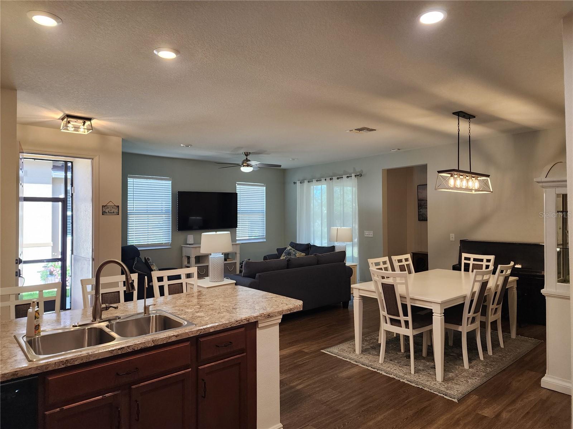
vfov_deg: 58.9
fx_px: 381
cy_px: 214
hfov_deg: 73.9
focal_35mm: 23
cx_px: 286
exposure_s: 1/120
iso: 125
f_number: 1.8
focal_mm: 6.4
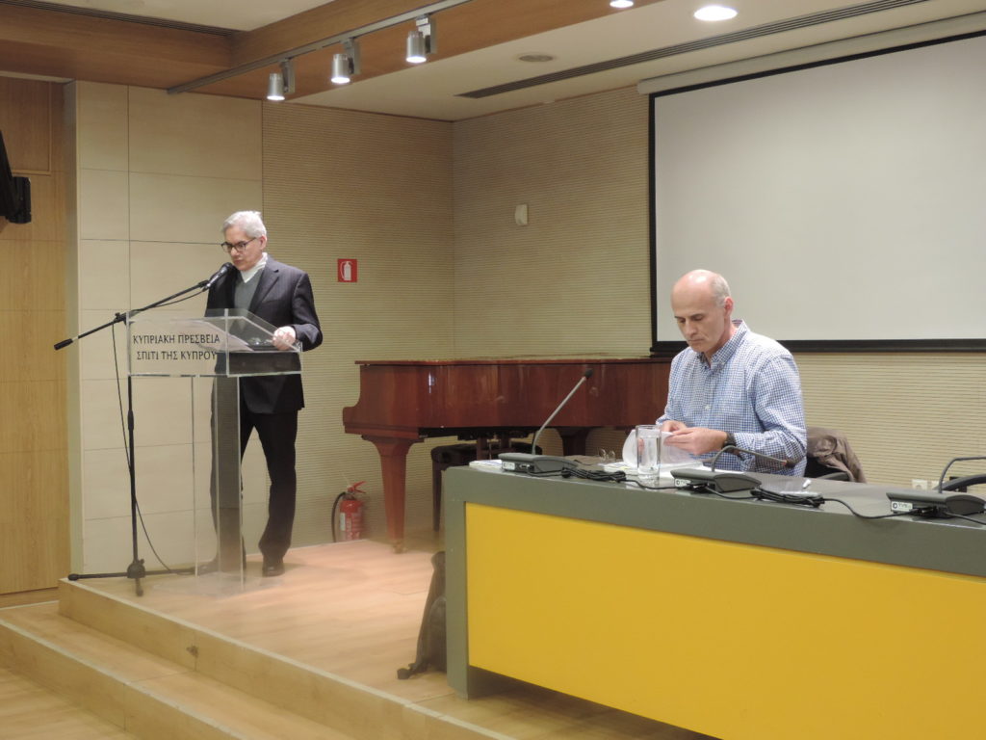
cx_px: 493
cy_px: 370
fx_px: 1339
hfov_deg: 40.4
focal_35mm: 47
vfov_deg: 30.9
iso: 400
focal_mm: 8.3
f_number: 3.5
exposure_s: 1/15
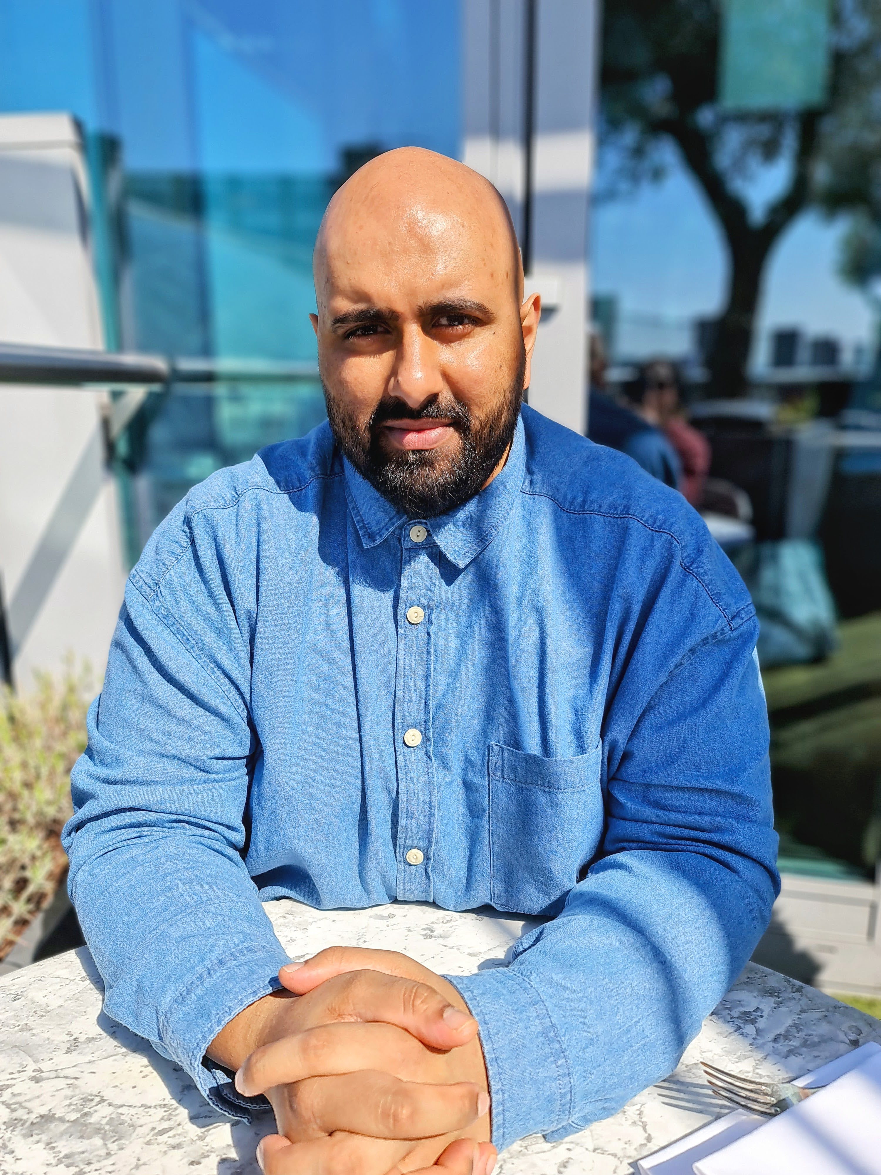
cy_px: 588
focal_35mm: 25
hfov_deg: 54.9
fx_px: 848
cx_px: 440
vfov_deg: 69.4
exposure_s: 1/820
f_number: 1.8
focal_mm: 7
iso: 50
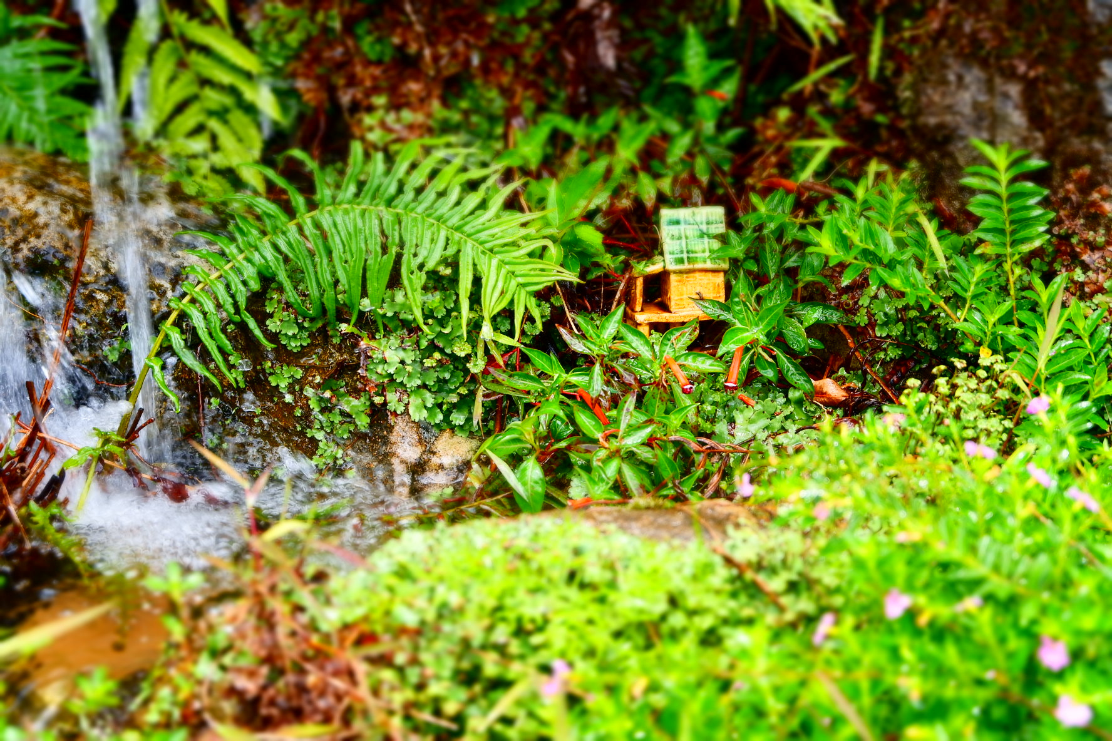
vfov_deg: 18.2
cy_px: 370
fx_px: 2316
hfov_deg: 27.0
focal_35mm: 75
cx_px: 556
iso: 200
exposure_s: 1/105
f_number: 5.6
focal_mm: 50
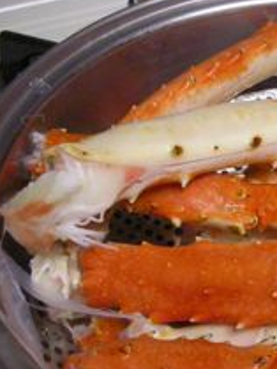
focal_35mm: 67
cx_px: 309
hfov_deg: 20.8
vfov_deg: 28.8
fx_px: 714
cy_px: 240
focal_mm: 5.8
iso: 400
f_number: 2.8
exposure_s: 1/86.3
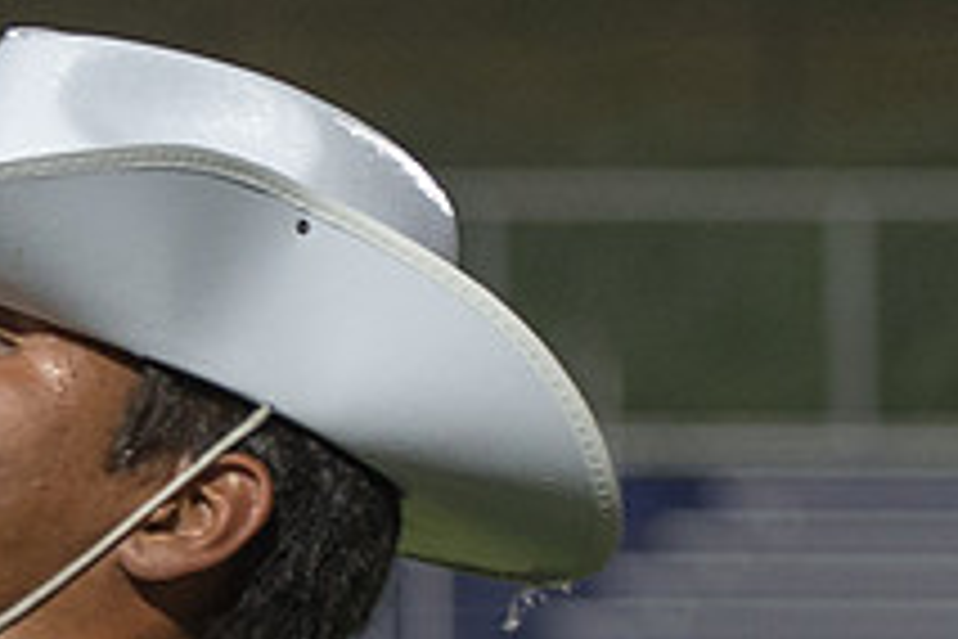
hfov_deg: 3.4
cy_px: 452
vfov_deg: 2.3
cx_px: 92
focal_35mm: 599
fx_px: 15939
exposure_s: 1/160
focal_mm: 100
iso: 1800
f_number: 4.5
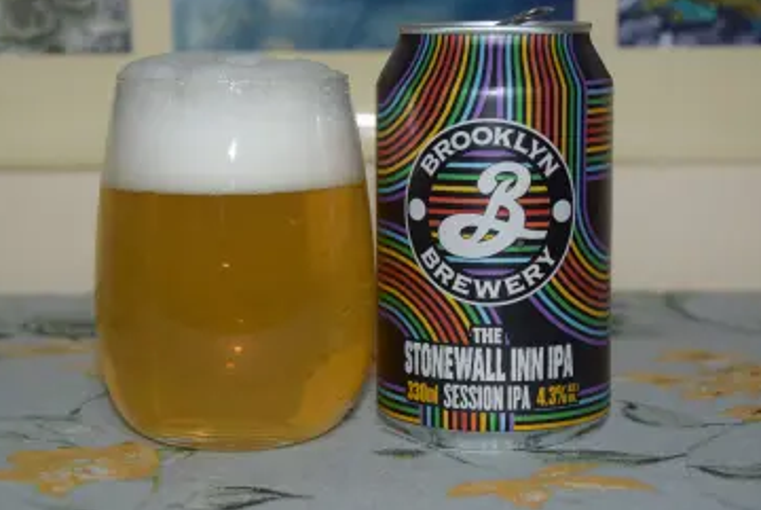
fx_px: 1938
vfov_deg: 15.0
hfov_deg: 22.2
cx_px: 361
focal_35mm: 92
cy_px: 242
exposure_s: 1/60
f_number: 5.6
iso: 560
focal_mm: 55
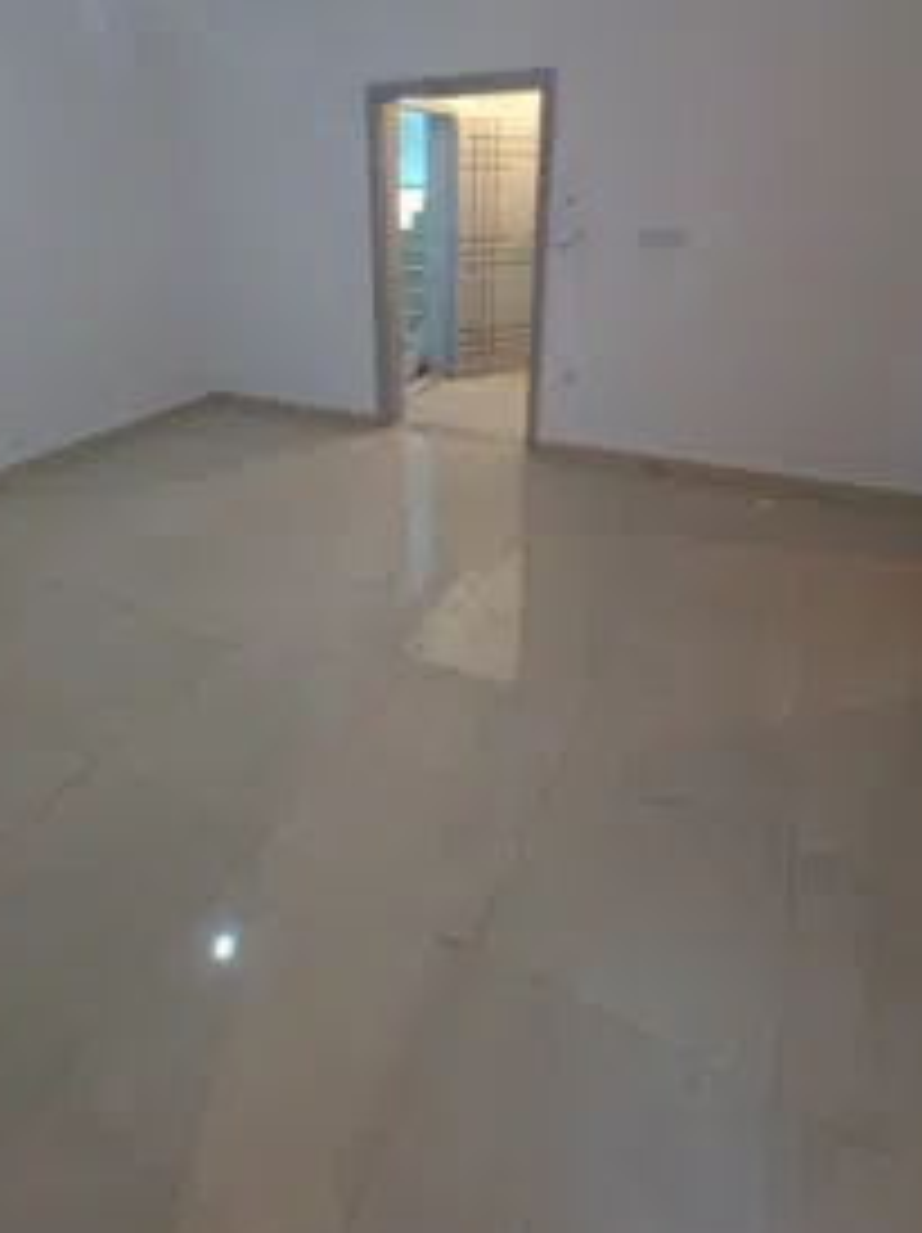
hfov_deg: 68.4
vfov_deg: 83.1
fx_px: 676
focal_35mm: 19
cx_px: 414
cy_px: 464
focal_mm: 1.42
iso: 200
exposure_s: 1/33.3
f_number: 2.2
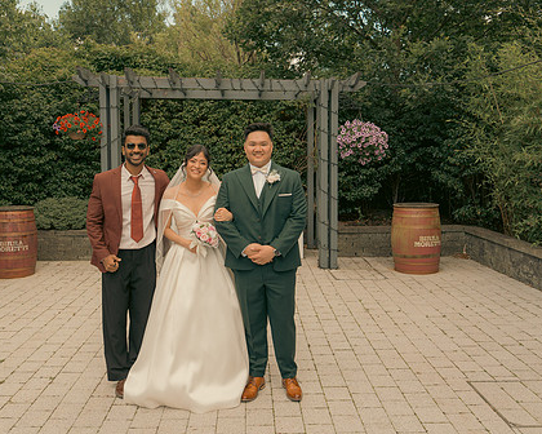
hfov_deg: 51.4
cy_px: 188
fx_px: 561
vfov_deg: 42.1
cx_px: 243
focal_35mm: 35
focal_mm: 27
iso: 125
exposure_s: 1/160
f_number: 5.6
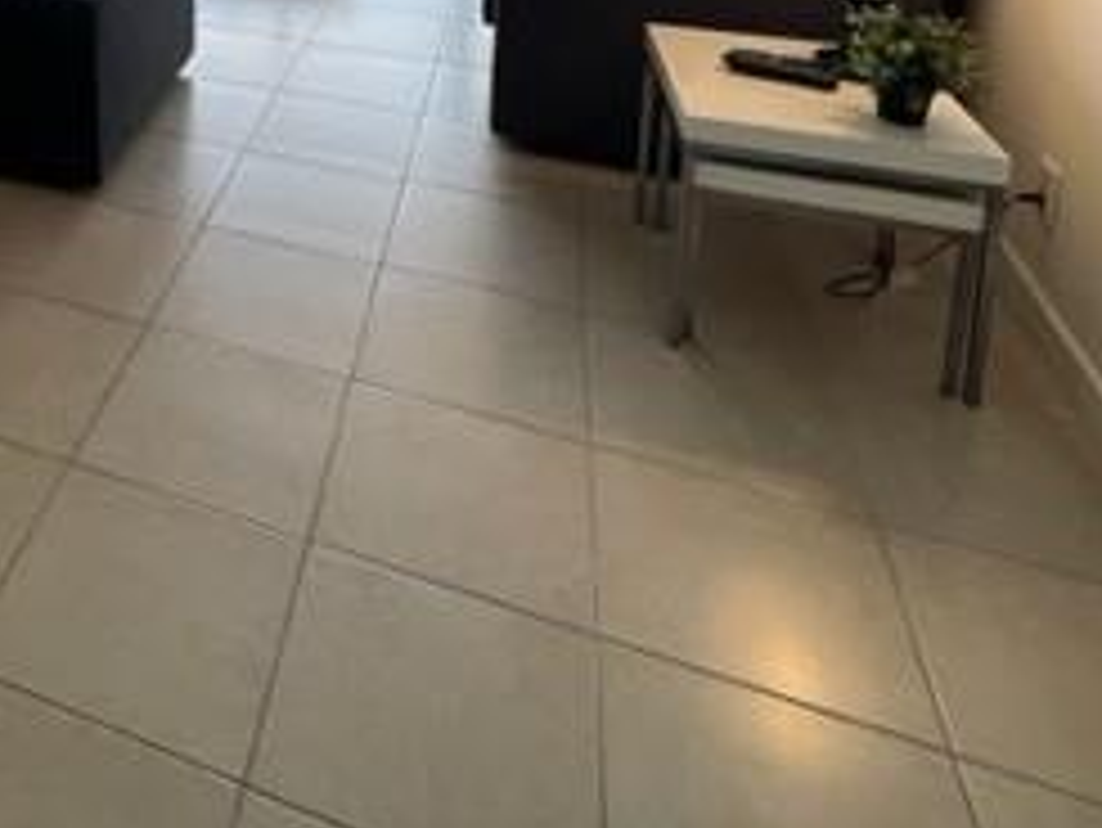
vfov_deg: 32.0
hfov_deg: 46.3
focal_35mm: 34
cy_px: -243
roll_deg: +1.0
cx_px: 31
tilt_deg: -8.5
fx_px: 1083
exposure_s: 1/120
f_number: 1.8
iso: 50
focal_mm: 1.57
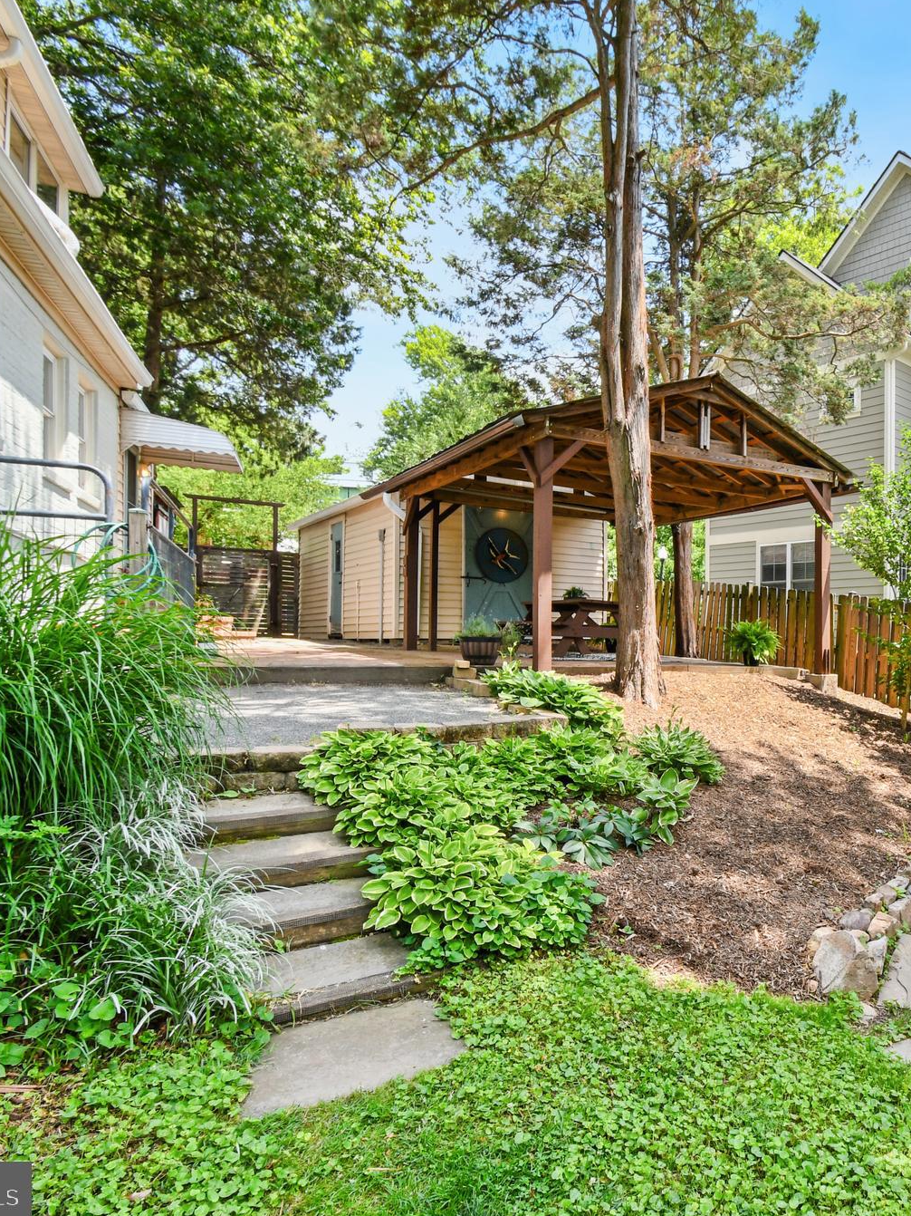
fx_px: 772
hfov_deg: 55.6
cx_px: 759
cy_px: 609
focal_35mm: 22
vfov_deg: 76.4
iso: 200
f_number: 9
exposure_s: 1/100
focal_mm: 10
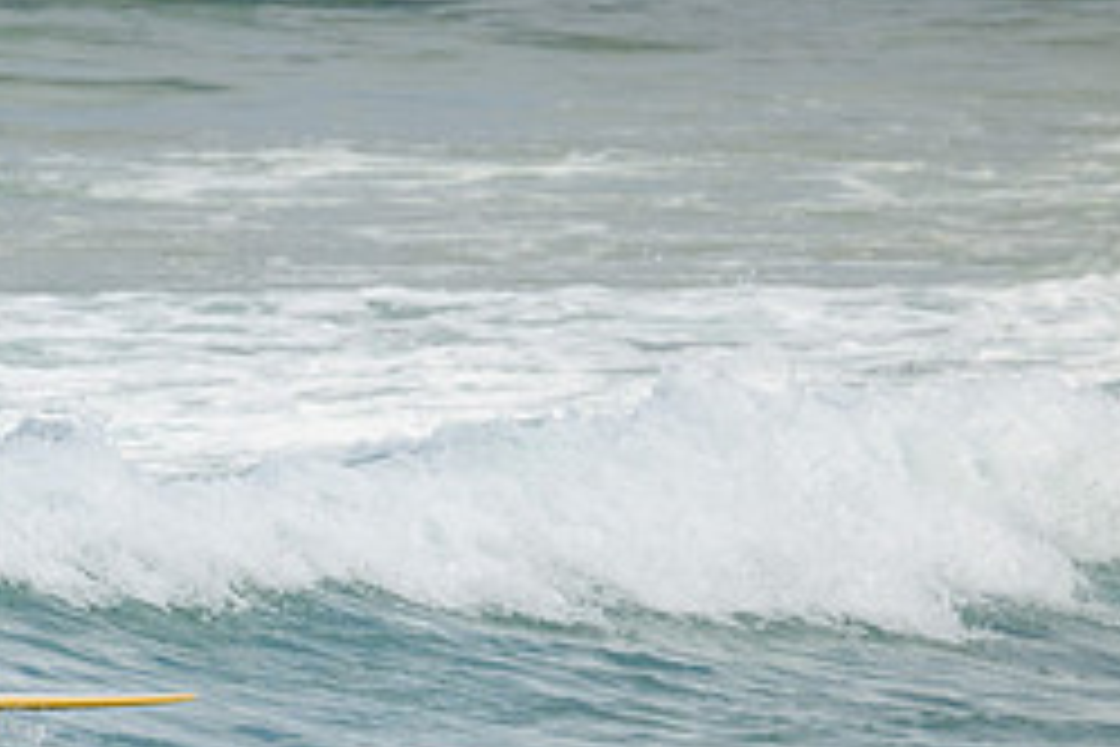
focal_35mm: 1861
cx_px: -157
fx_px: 57893
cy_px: 745
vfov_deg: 0.7
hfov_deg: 1.1
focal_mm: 800
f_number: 13
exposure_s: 1/2000
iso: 1100
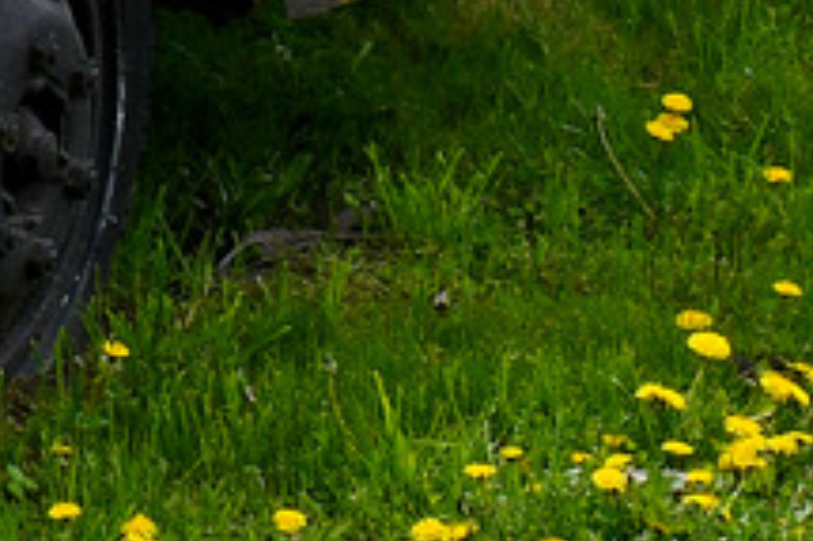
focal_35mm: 242
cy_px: -917
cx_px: -503
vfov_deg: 5.4
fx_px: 5461
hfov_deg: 8.3
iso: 200
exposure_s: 1/640
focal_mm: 27
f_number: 6.3
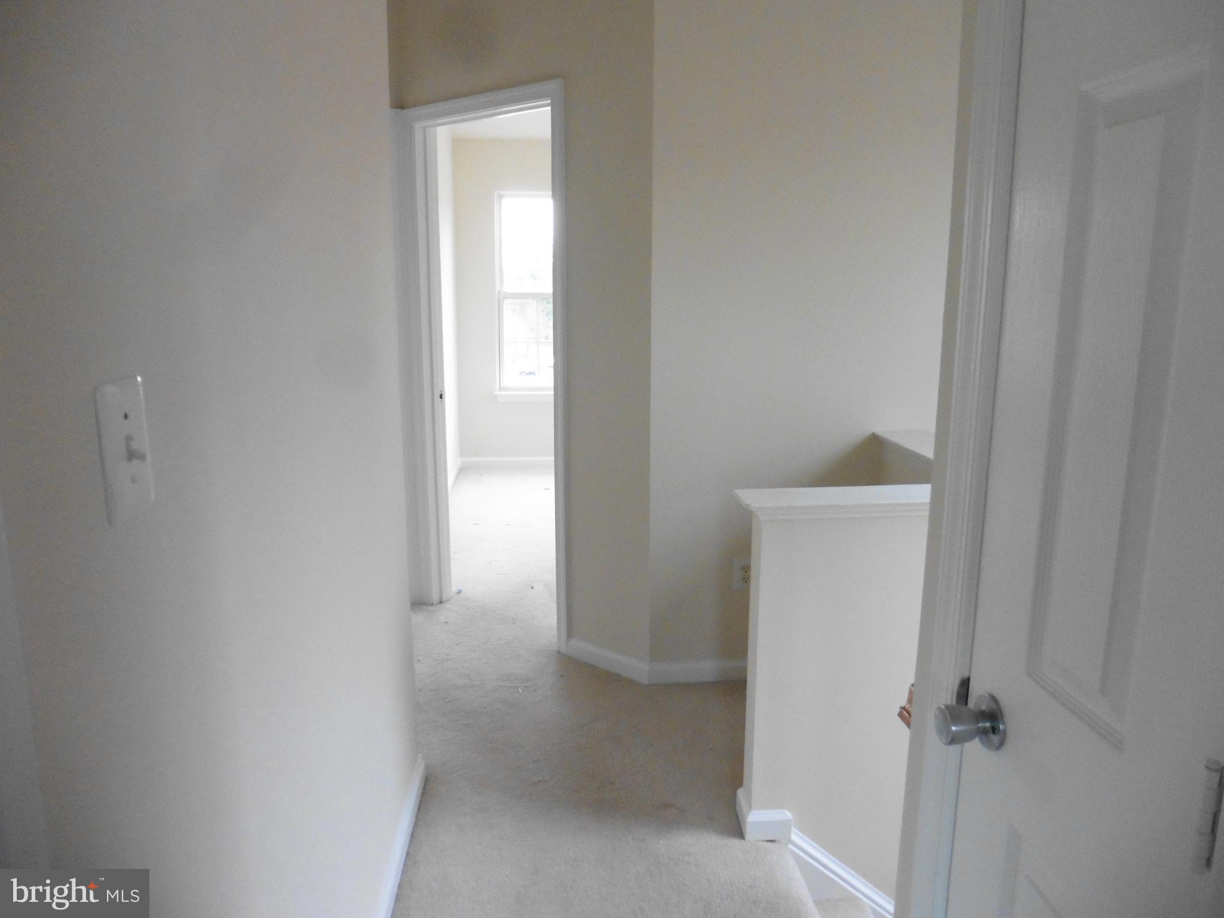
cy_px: 459
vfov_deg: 56.8
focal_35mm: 24
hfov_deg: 71.6
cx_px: 612
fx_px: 849
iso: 800
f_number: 3.3
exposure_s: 1/160
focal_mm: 4.3
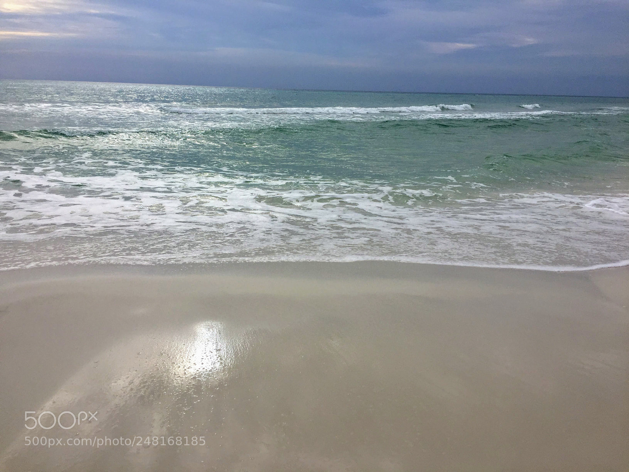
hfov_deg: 61.7
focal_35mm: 29
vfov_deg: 48.2
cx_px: 314
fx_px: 527
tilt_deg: -15.2
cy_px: 236
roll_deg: -0.8
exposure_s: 1/3968
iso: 32
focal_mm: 4.15
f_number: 2.2
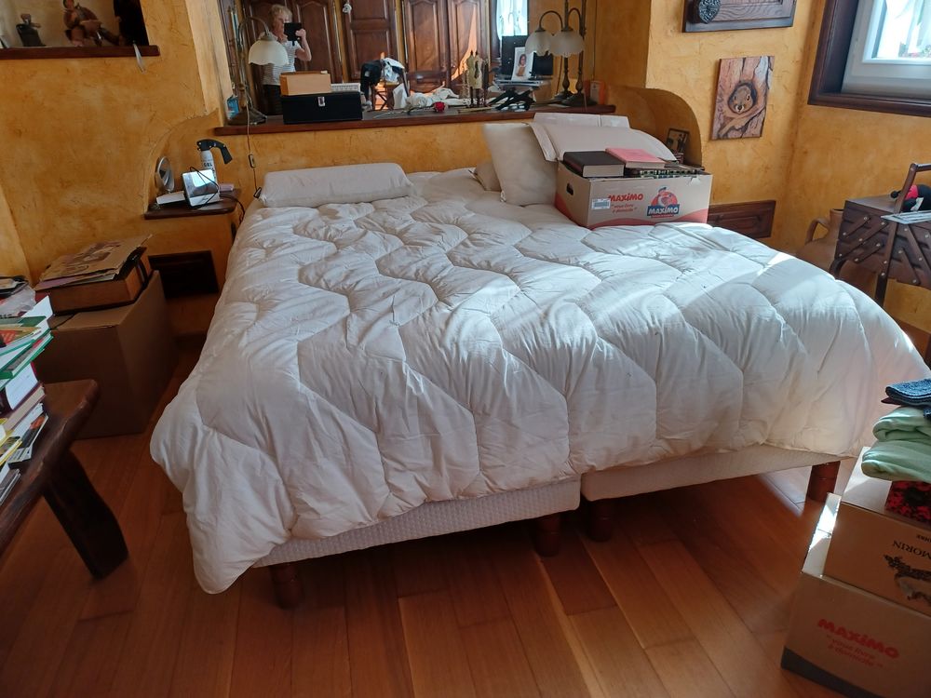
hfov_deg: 69.4
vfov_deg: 54.9
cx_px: 466
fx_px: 672
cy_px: 349
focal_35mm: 25
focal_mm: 4.6
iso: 50
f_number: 1.8
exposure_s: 1/50
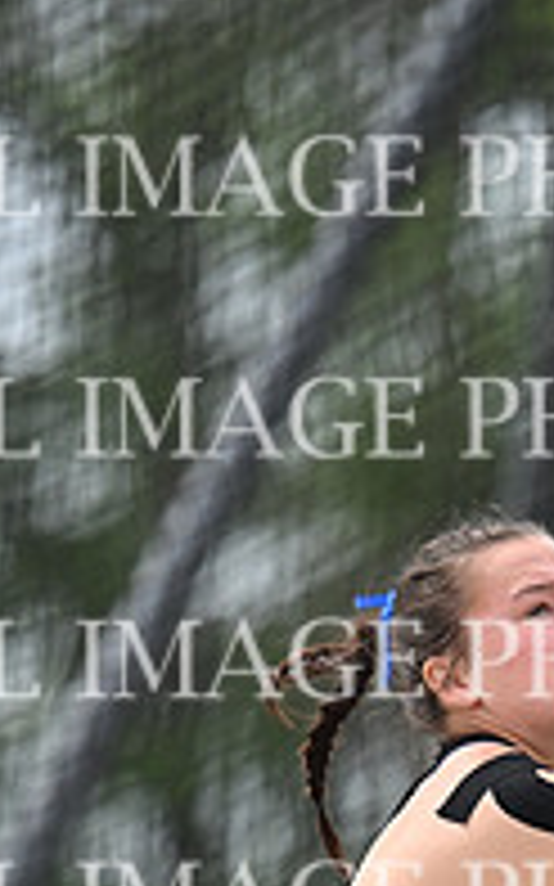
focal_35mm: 1203
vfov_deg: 1.7
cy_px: 1264
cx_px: 430
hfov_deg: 1.1
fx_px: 29082
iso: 500
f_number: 4.5
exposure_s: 1/2500
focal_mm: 400
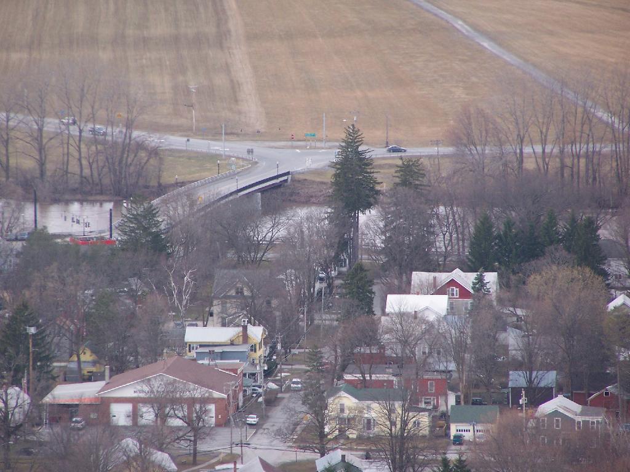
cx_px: 315
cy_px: 236
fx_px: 6916
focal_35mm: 380
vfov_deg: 3.9
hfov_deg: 5.2
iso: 140
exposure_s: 1/400
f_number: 3.7
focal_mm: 63
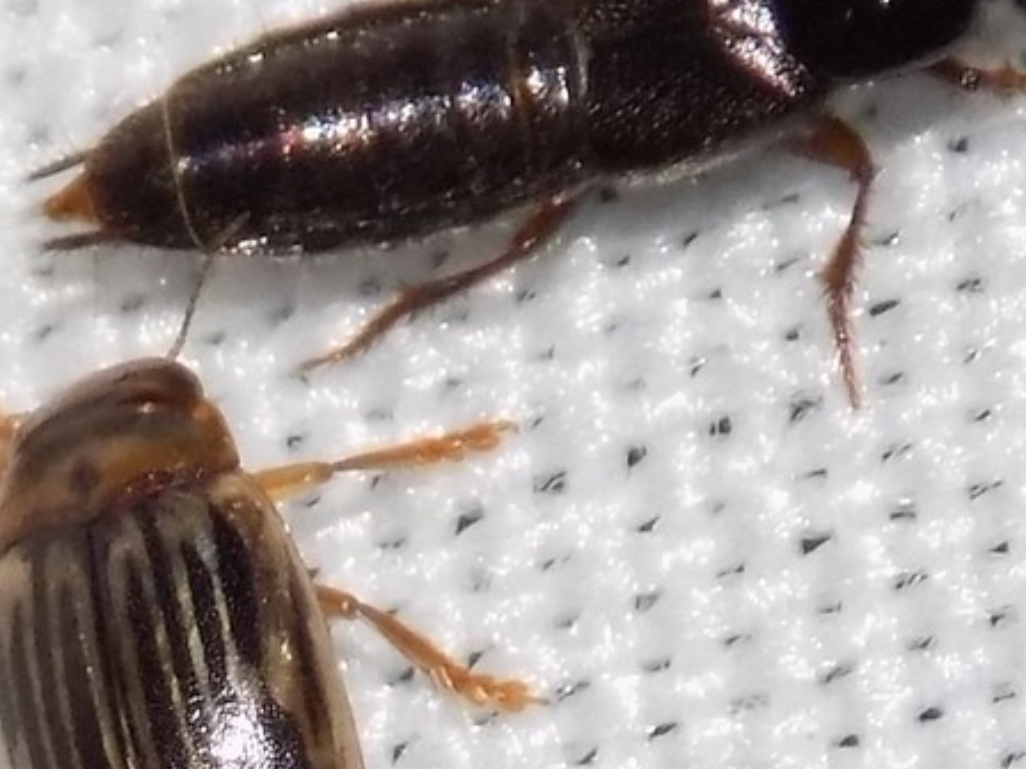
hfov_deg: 6.2
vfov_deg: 4.6
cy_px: 700
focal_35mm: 320
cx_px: 365
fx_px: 9485
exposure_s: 1/30
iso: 200
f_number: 5.3
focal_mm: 29.9
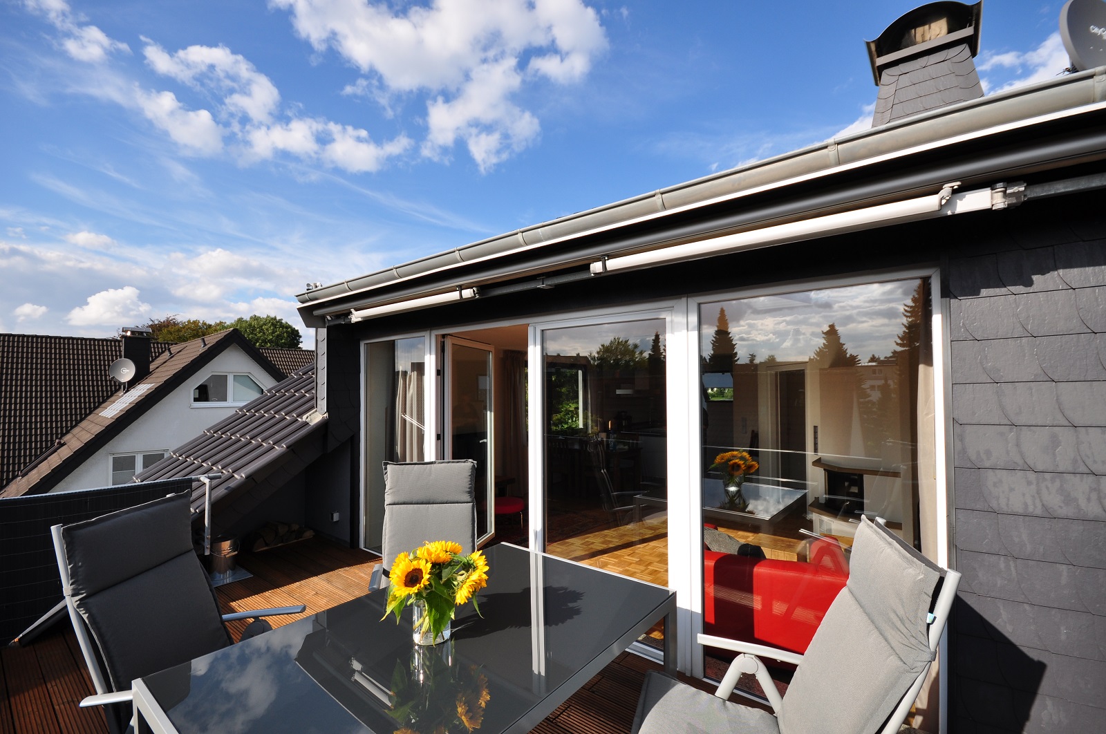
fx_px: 460
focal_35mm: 15
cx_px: 553
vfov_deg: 77.2
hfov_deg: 100.5
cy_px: 367
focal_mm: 10
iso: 200
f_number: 9
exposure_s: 1/320
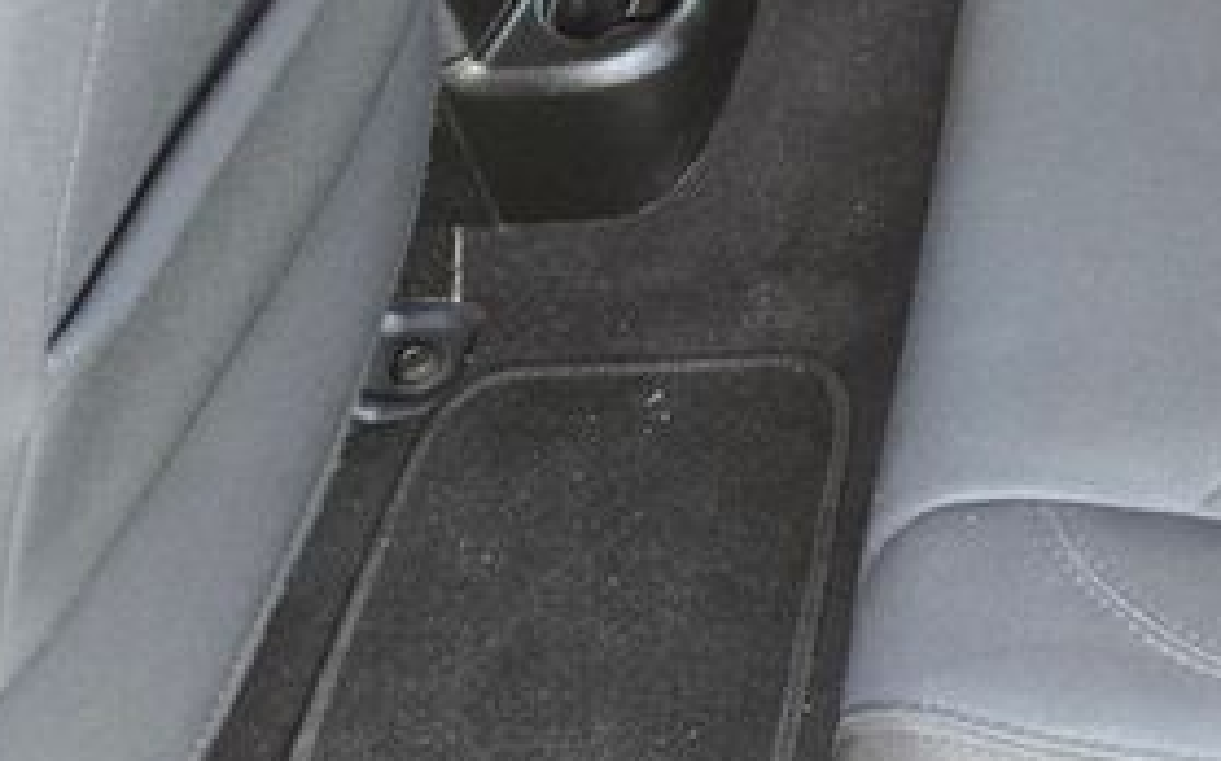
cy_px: -188
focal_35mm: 56
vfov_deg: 21.2
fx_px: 1862
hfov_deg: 32.8
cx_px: 1269
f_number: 1.8
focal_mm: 5.4
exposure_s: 1/120
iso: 320
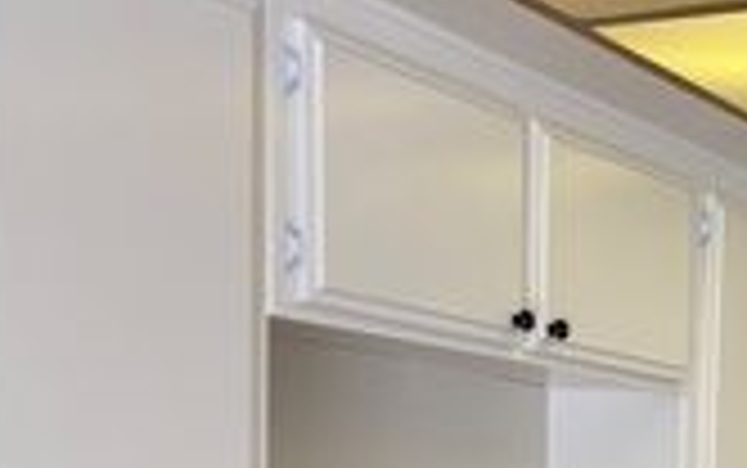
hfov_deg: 23.3
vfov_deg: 14.4
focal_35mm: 83
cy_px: 767
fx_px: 1691
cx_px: 842
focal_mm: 5.96
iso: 80
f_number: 1.6
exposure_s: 1/120
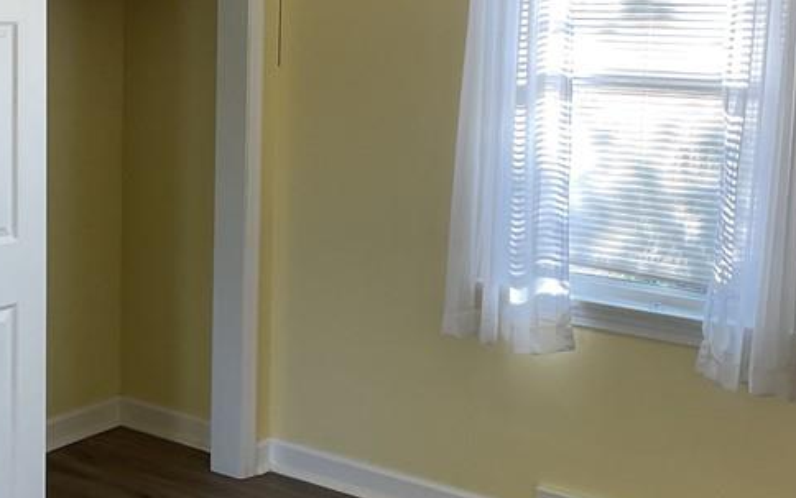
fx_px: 1411
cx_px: 240
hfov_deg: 31.2
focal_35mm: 65
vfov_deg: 19.9
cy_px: 143
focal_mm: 3
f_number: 1.8
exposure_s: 1/120
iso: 40
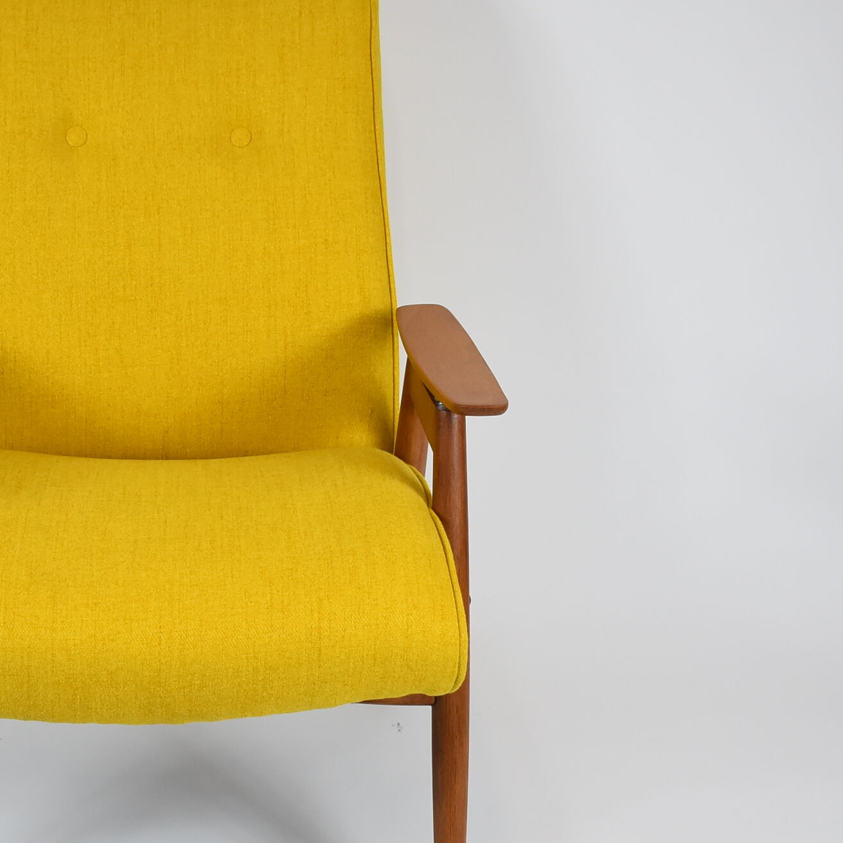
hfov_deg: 26.3
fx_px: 1763
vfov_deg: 26.9
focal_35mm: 64
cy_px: 470
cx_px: 138
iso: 560
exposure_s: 1/125
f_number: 5.6
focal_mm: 22
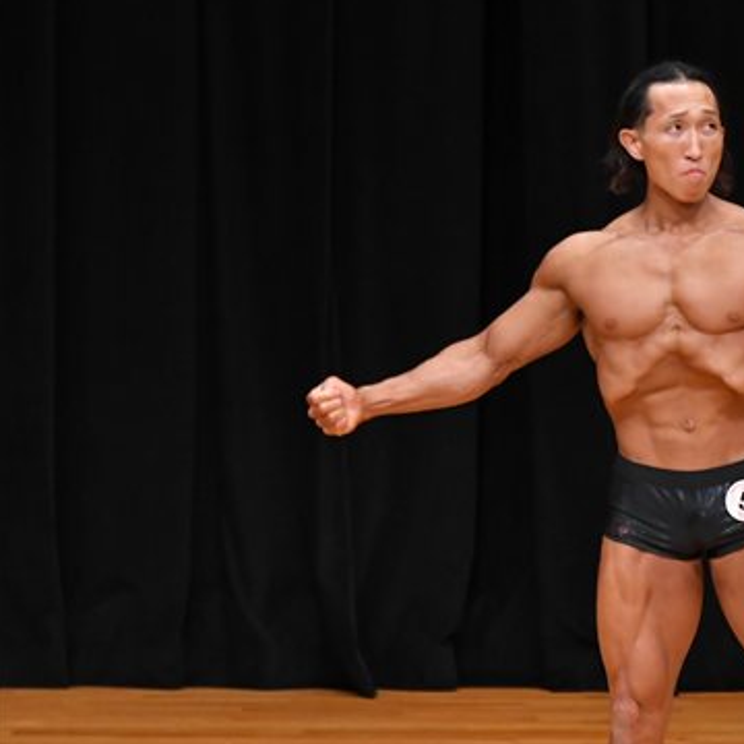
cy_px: 504
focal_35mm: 521
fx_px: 12669
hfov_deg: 3.4
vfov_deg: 3.4
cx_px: 795
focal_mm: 190
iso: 3200
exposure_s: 1/400
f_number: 5.6
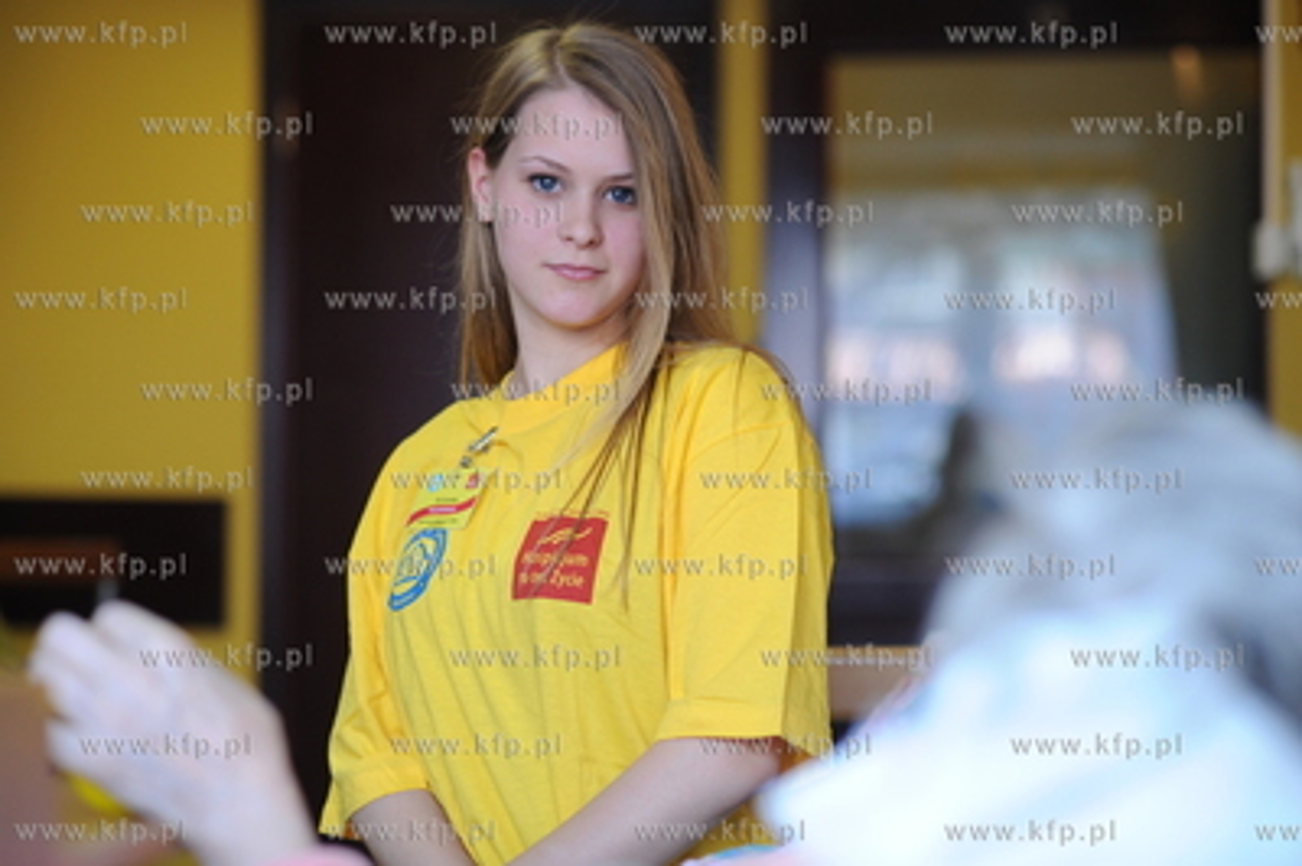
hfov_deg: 23.9
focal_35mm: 85
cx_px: 651
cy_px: 433
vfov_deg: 16.0
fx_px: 3072
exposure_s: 1/200
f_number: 2.8
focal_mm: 85
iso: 800
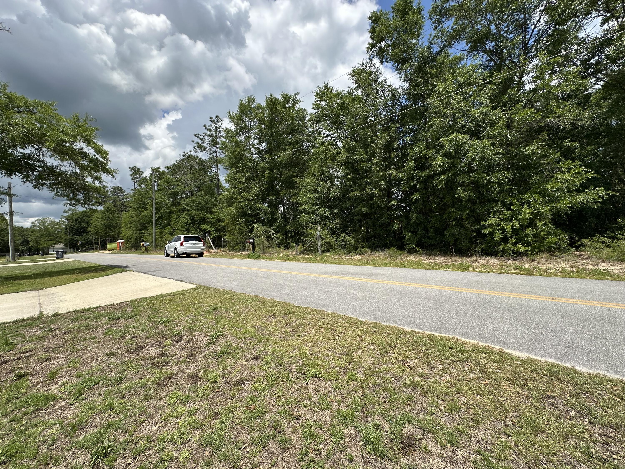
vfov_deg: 85.7
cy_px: 234
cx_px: 312
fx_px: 253
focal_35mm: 14
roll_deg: +2.1
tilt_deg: -0.2
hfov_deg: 102.1
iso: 40
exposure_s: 1/1531
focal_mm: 2.22
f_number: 2.2
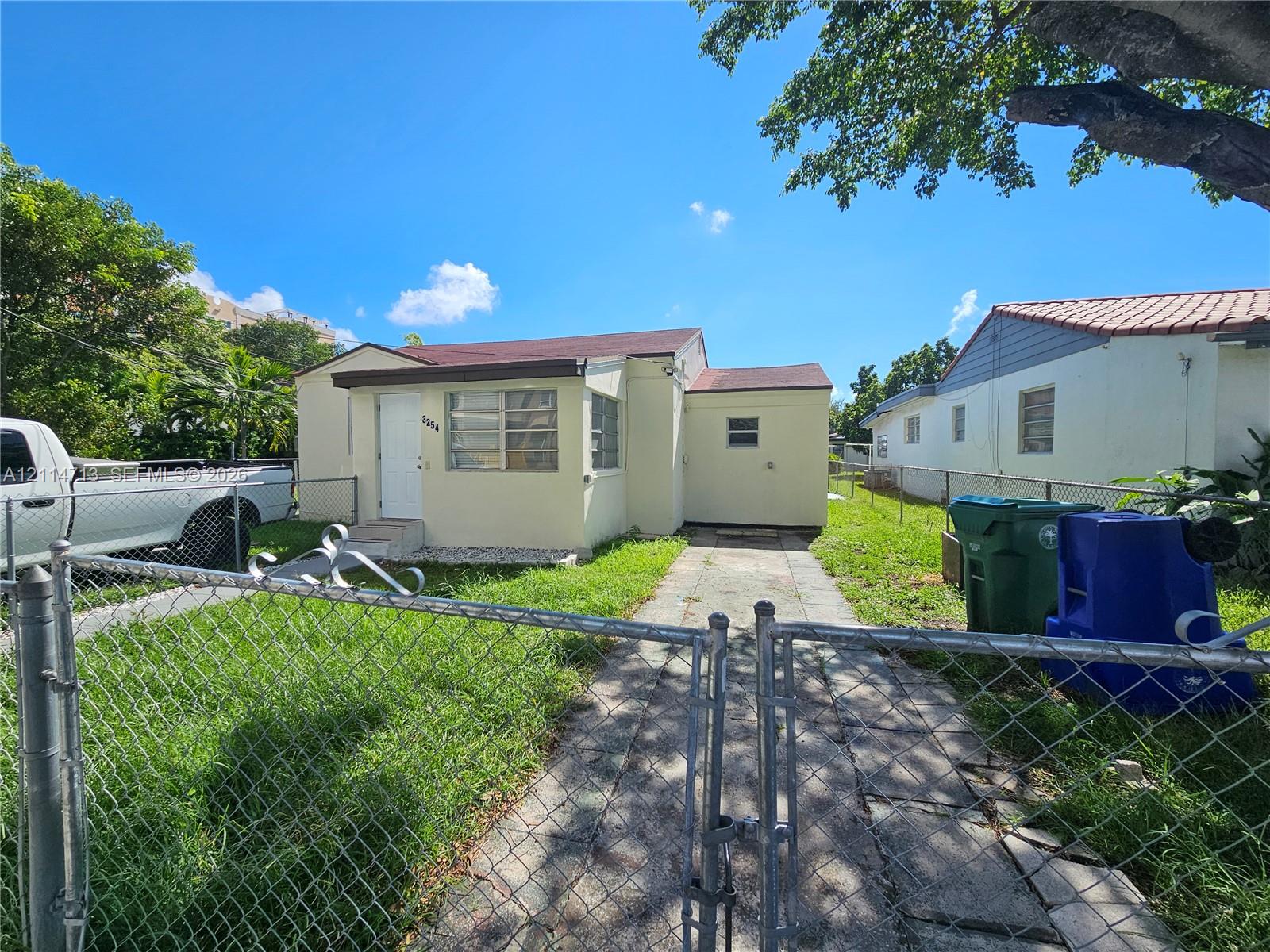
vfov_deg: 89.9
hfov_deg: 106.2
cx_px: 635
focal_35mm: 13
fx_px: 477
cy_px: 476
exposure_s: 1/2346
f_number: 2.2
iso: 50
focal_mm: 2.2
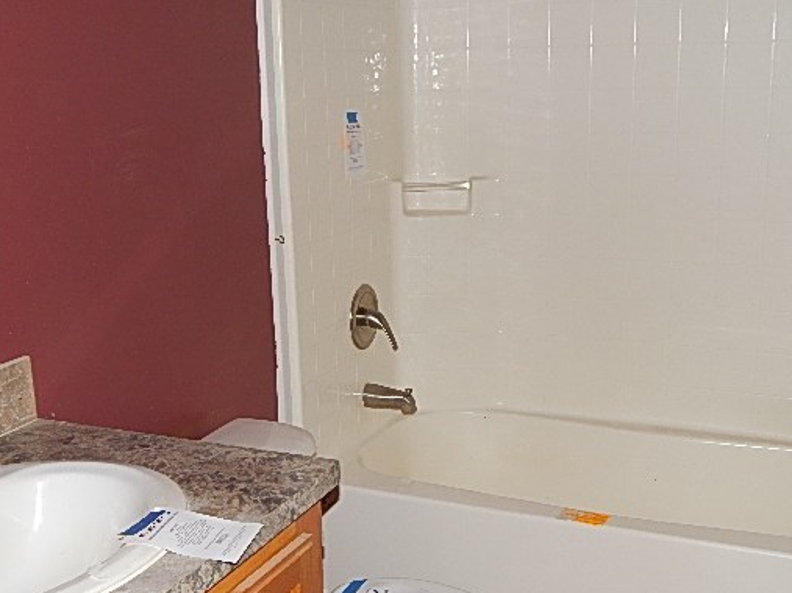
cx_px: 358
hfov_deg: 39.6
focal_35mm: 48
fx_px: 1098
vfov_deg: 30.2
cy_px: 321
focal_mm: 6.8
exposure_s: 1/30
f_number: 3.4
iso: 200
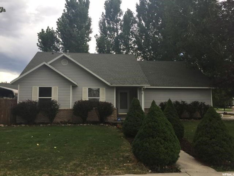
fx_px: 196
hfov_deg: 61.7
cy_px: 88
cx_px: 117
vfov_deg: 48.2
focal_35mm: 29
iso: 32
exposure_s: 1/573
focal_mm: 4.15
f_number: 2.2
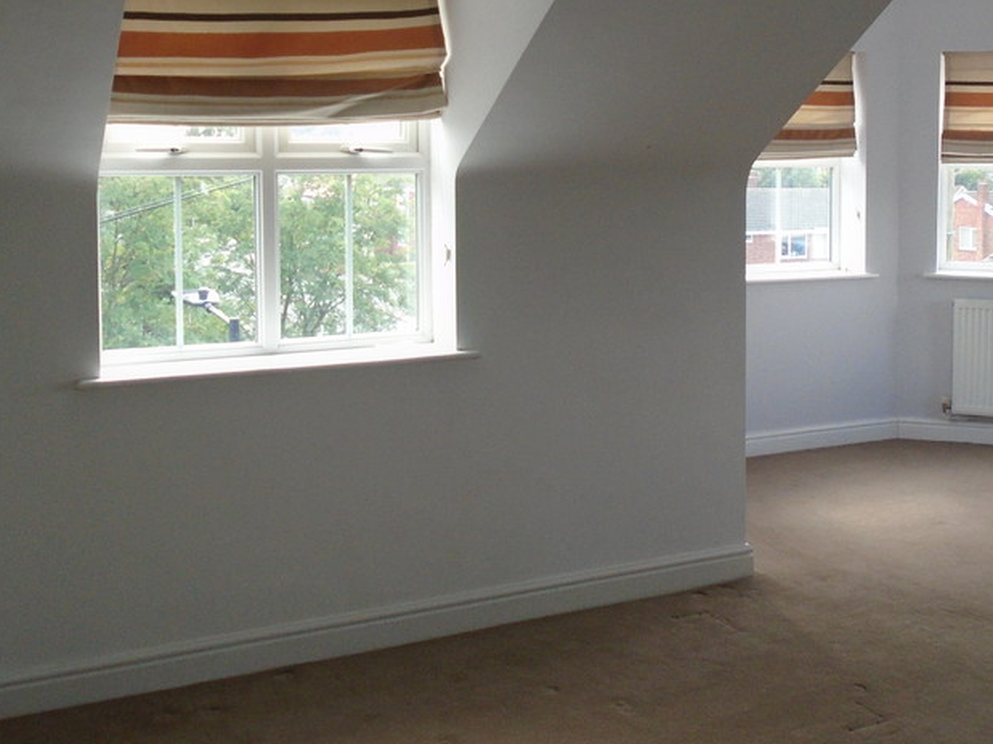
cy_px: 191
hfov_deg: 43.8
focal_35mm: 43
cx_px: 558
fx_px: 1233
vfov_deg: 33.0
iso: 200
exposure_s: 1/100
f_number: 3.2
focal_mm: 4.6
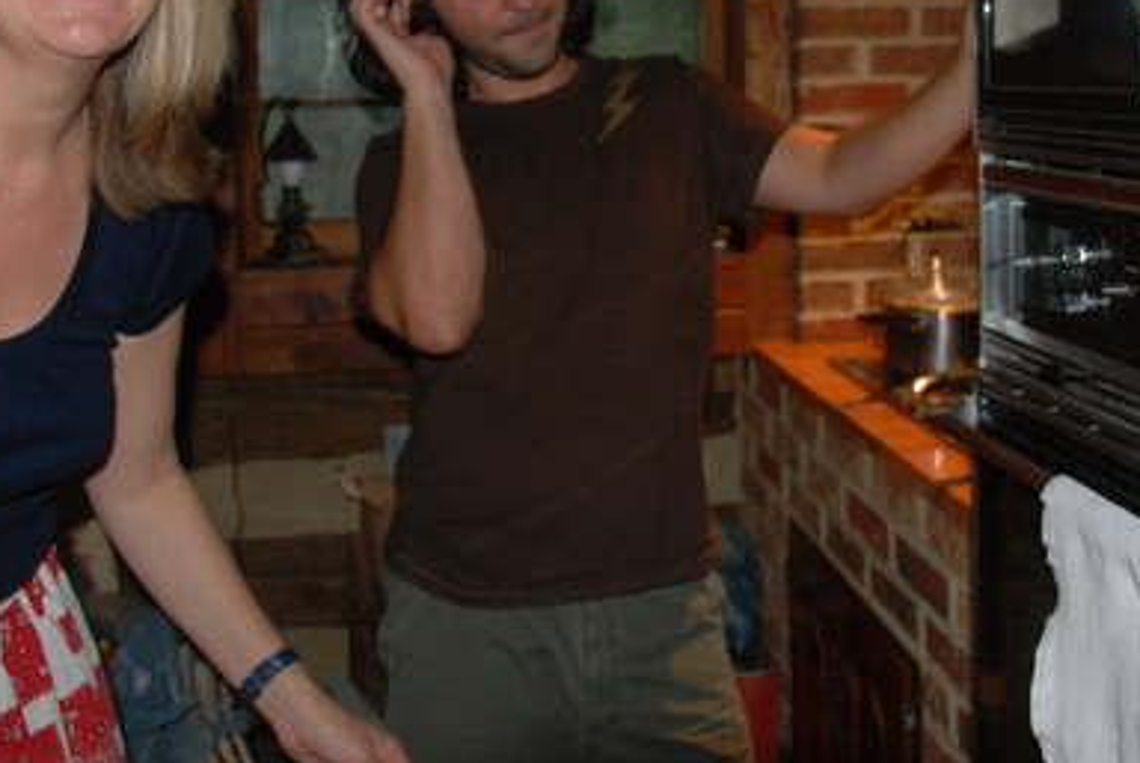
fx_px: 1427
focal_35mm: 45
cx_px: 721
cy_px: 172
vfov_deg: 29.4
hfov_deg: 43.2
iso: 200
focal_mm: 18
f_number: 3.5
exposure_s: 1/60
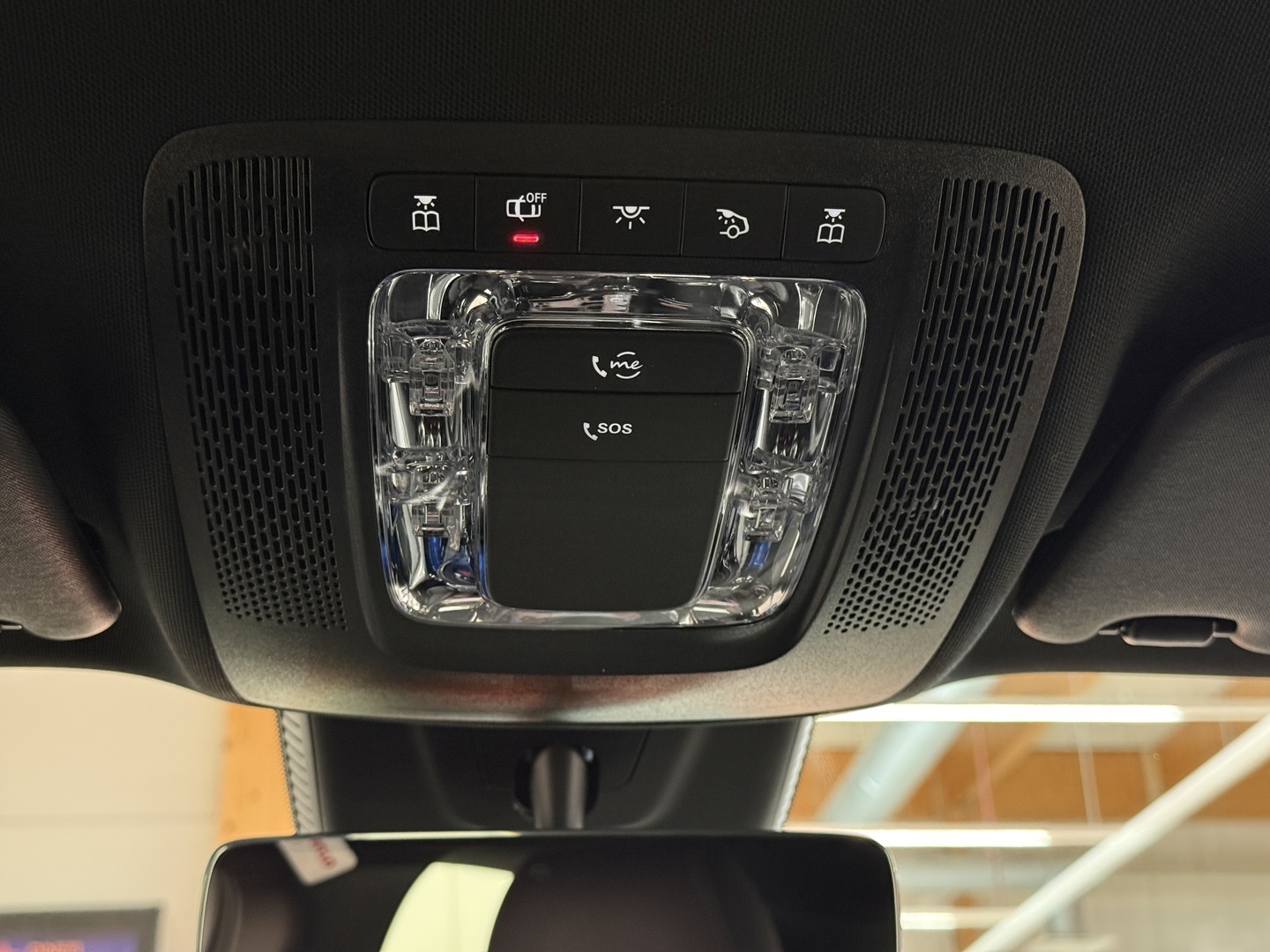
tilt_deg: +25.0
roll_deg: +1.7
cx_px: 635
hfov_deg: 39.7
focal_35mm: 48
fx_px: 1761
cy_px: 476
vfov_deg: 30.3
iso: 500
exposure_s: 1/30
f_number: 1.78
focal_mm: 6.76
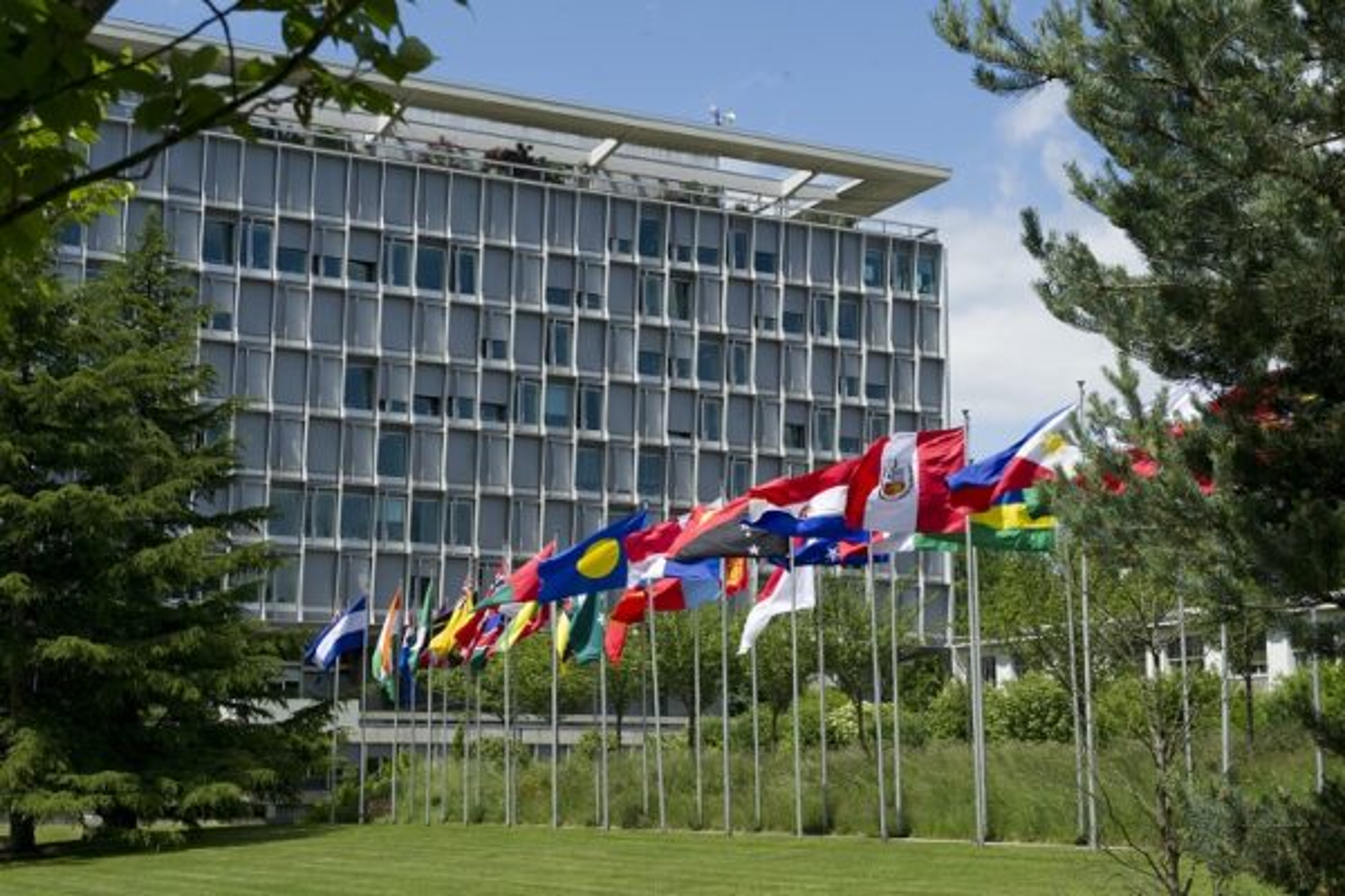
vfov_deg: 24.6
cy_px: 448
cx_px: 672
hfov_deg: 36.2
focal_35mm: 55
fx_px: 2055
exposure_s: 1/320
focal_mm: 55
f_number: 9
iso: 200
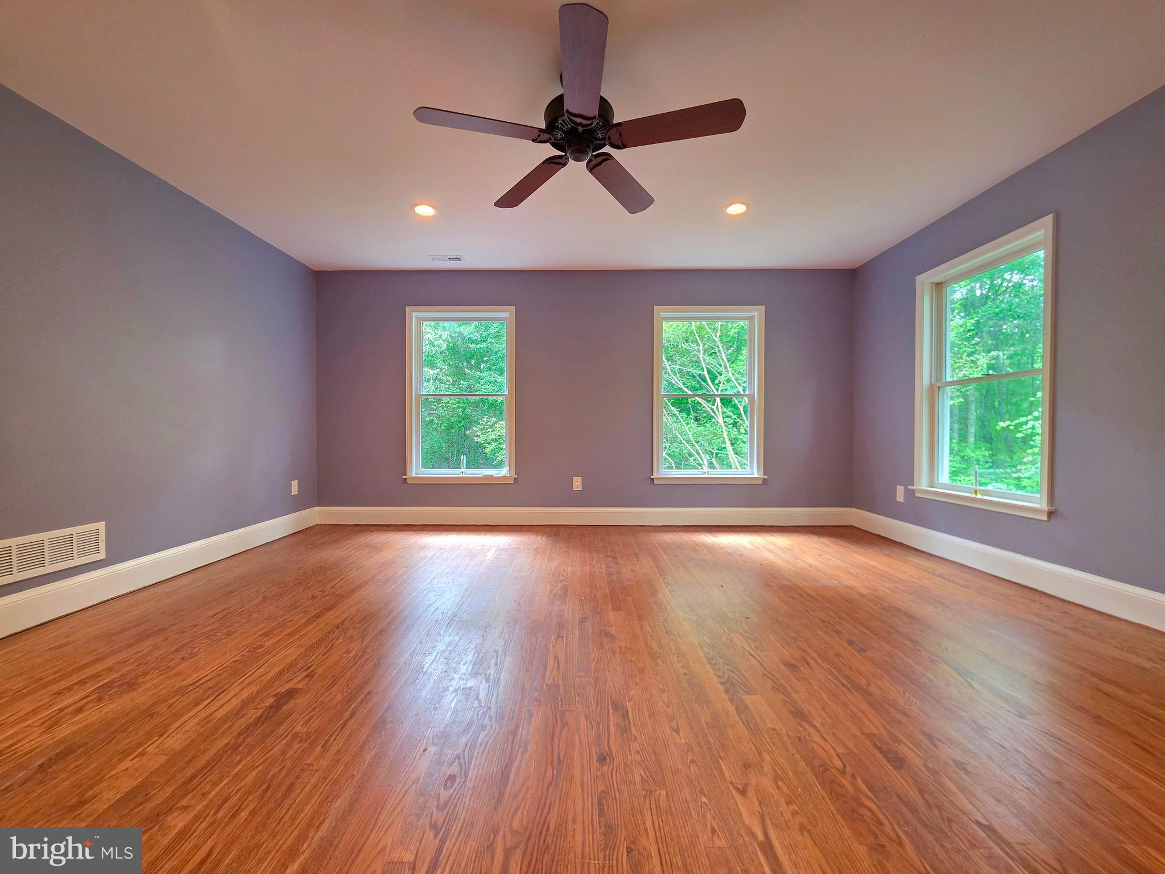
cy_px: 437
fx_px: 438
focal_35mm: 13
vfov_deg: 89.9
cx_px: 582
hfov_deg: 106.2
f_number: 1.9
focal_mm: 2.2
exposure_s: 1/60.2
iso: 160
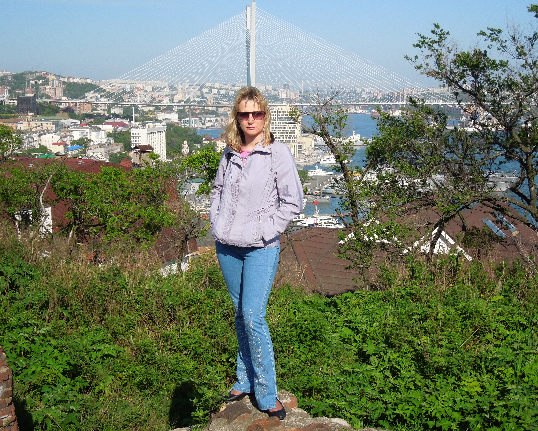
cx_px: 272
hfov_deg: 36.7
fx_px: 812
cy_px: 218
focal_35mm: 51
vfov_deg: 29.7
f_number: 8
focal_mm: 8.7
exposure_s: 1/250
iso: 100
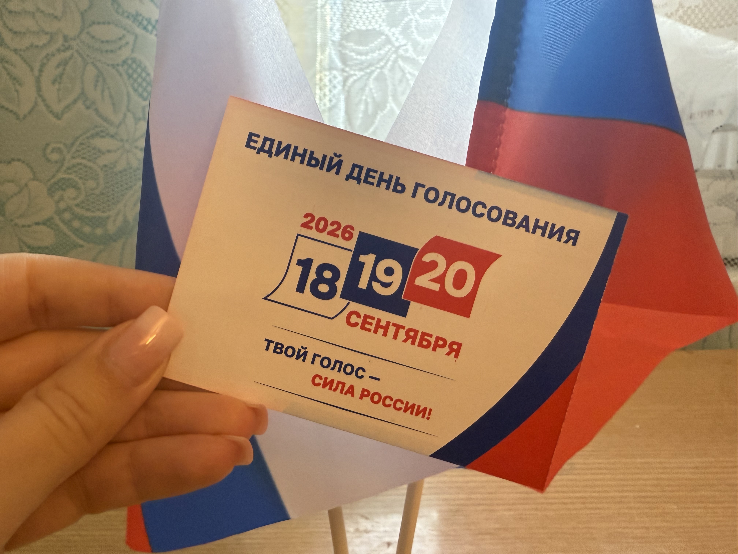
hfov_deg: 71.6
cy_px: 277
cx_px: 369
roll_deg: -1.3
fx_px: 512
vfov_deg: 56.8
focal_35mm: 24
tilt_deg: -10.9
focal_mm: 2.22
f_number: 2.2
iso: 400
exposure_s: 1/50
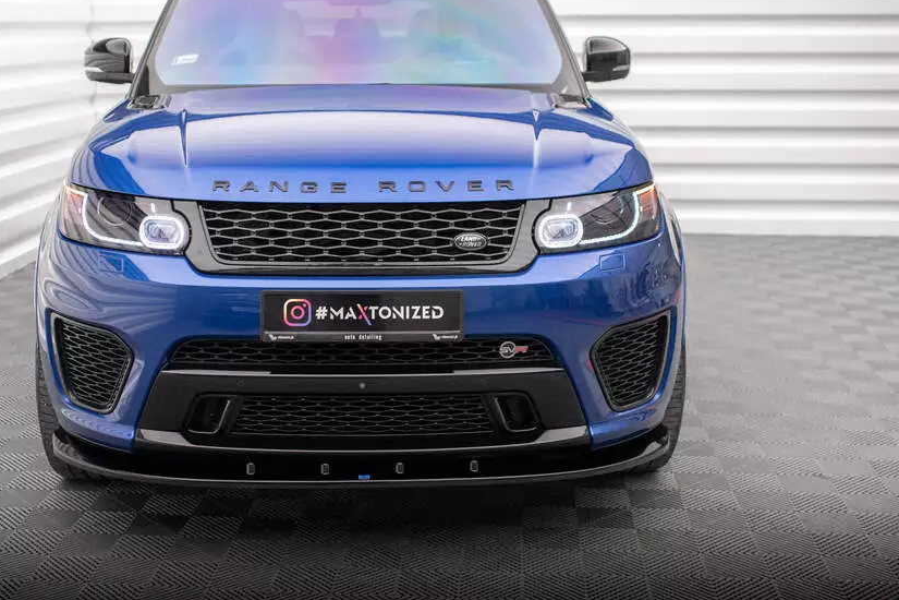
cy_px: 282
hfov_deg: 38.1
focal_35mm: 52
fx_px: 1298
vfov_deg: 26.0
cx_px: 366
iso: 1250
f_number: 2.5
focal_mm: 35
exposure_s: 1/100
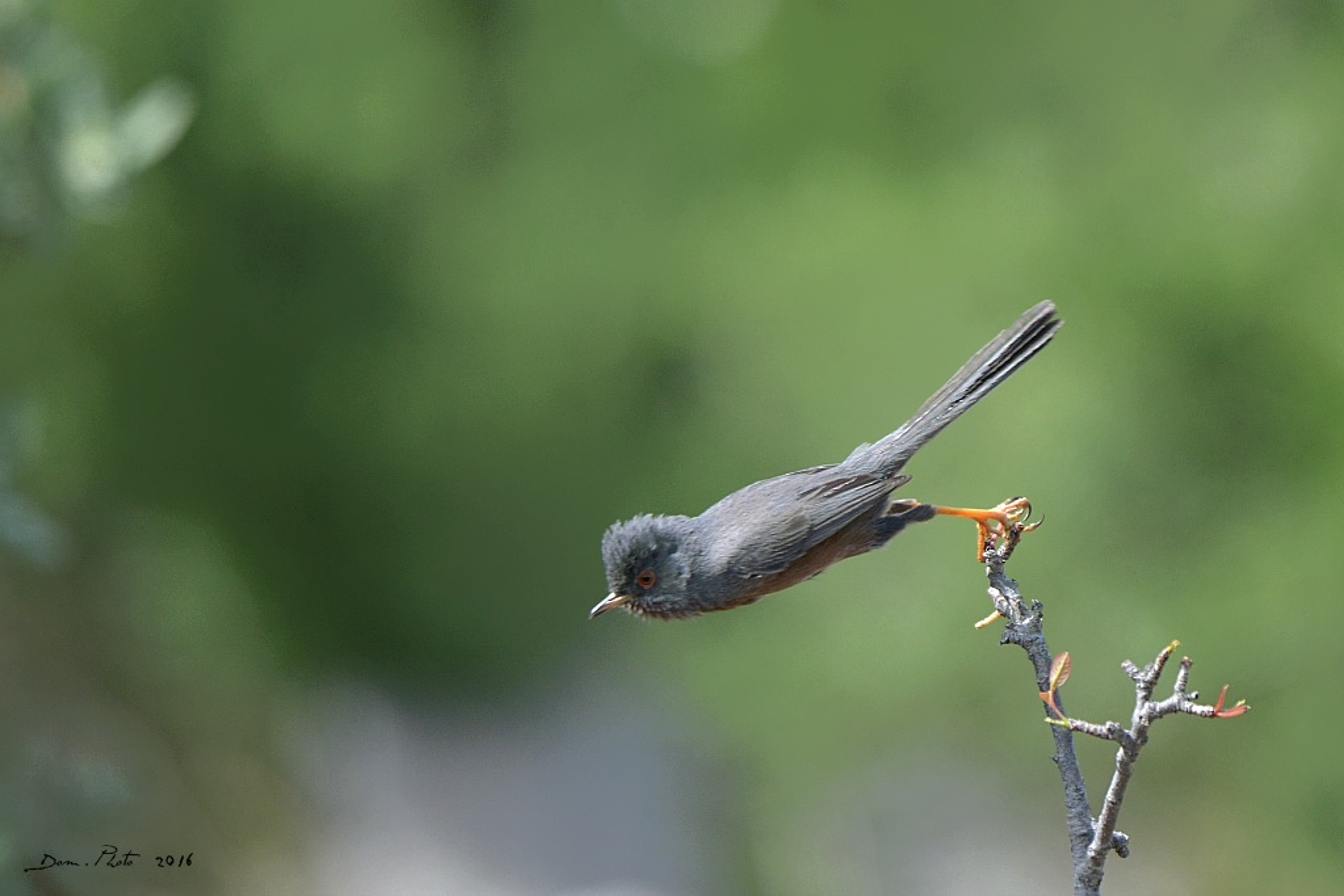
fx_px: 18668
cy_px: 448
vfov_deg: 2.8
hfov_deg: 4.1
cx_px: 672
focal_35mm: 500
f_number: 5
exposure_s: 1/2000
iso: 500
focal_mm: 500
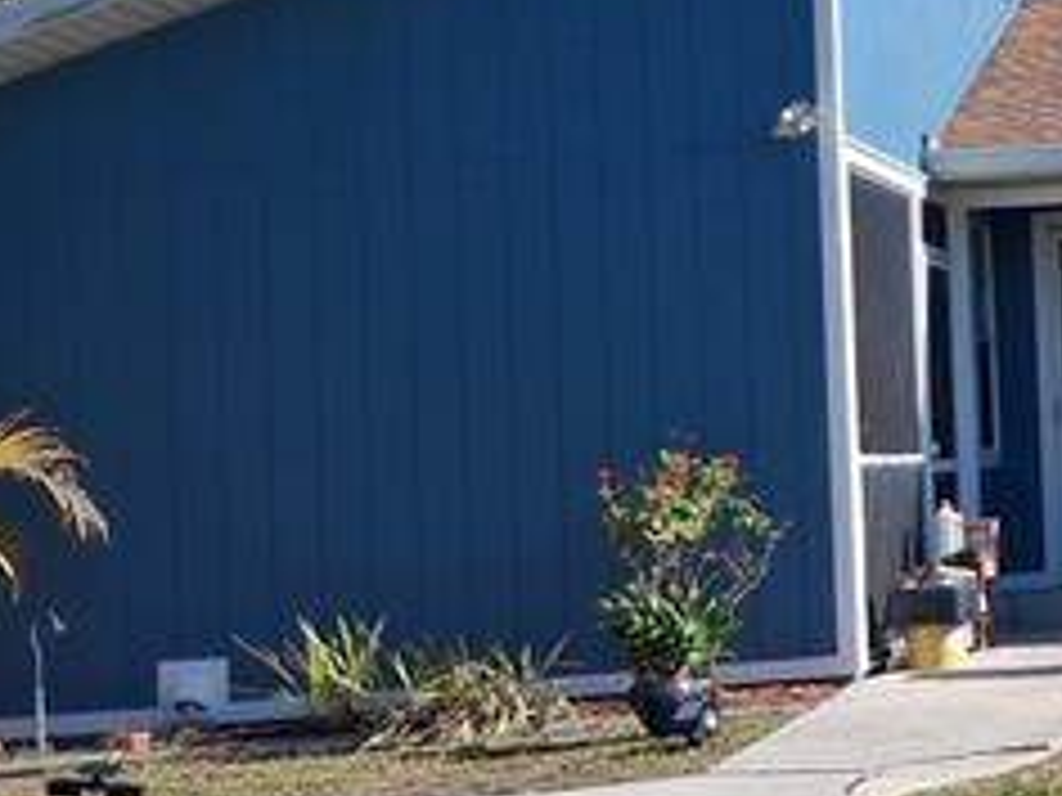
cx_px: 1930
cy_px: 162
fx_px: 3467
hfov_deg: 15.0
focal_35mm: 113
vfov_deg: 13.0
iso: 25
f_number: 1.8
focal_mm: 3.98
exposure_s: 1/530
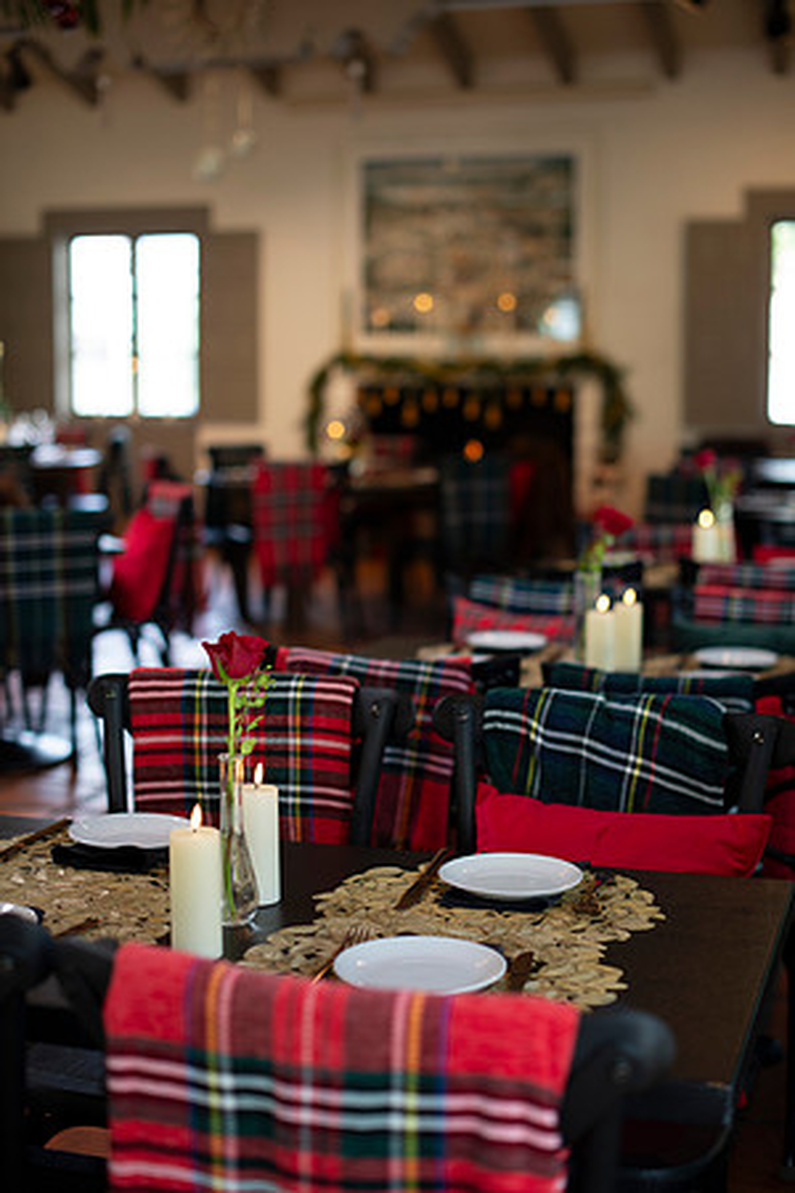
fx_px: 1656
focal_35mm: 50
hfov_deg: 27.0
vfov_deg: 39.6
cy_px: 596
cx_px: 398
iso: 320
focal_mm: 50
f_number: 2.2
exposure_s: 1/100
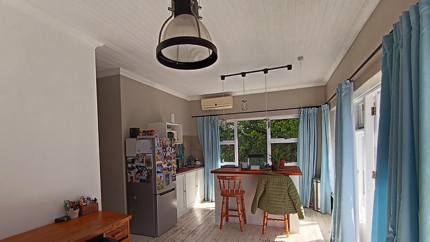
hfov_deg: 89.5
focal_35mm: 19
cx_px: 211
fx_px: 217
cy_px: 154
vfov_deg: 57.5
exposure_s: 1/168
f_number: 2.2
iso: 100
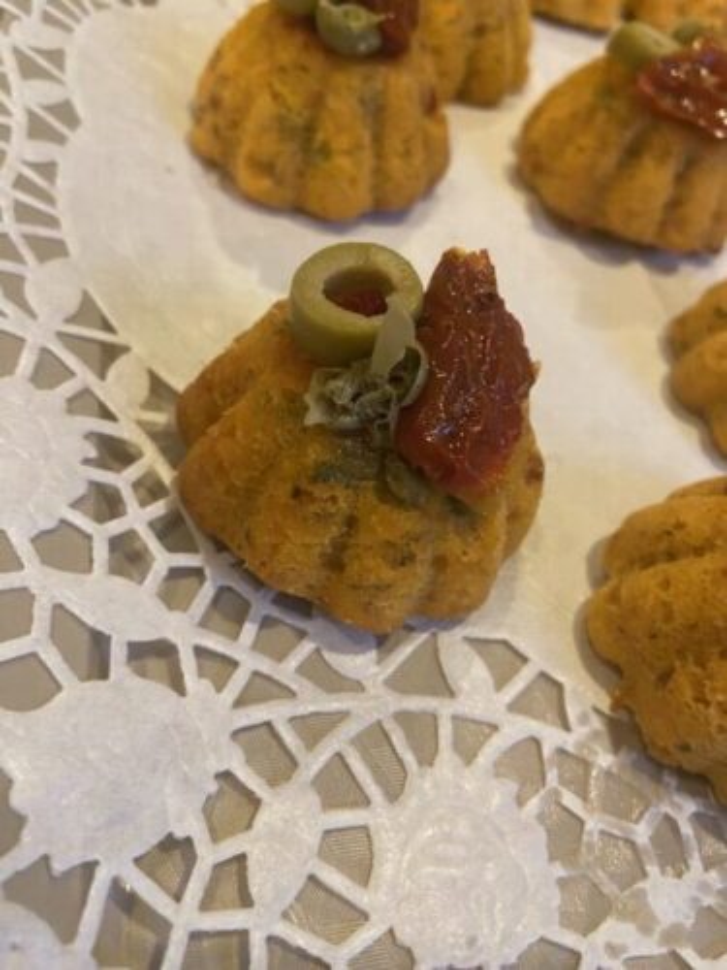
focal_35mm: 25
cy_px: 485
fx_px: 700
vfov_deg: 69.4
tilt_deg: -52.5
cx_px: 364
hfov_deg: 54.9
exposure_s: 1/50
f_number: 1.8
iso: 500
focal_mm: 4.25
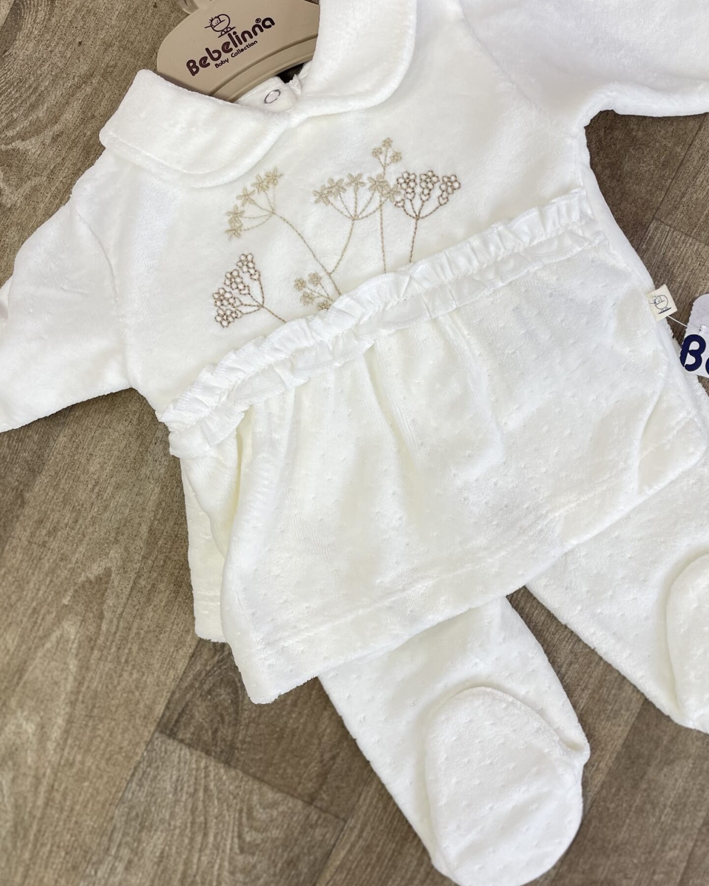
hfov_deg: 41.1
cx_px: 401
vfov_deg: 50.1
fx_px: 944
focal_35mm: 36
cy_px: 372
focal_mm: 4.2
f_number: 1.6
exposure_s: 1/100
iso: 50
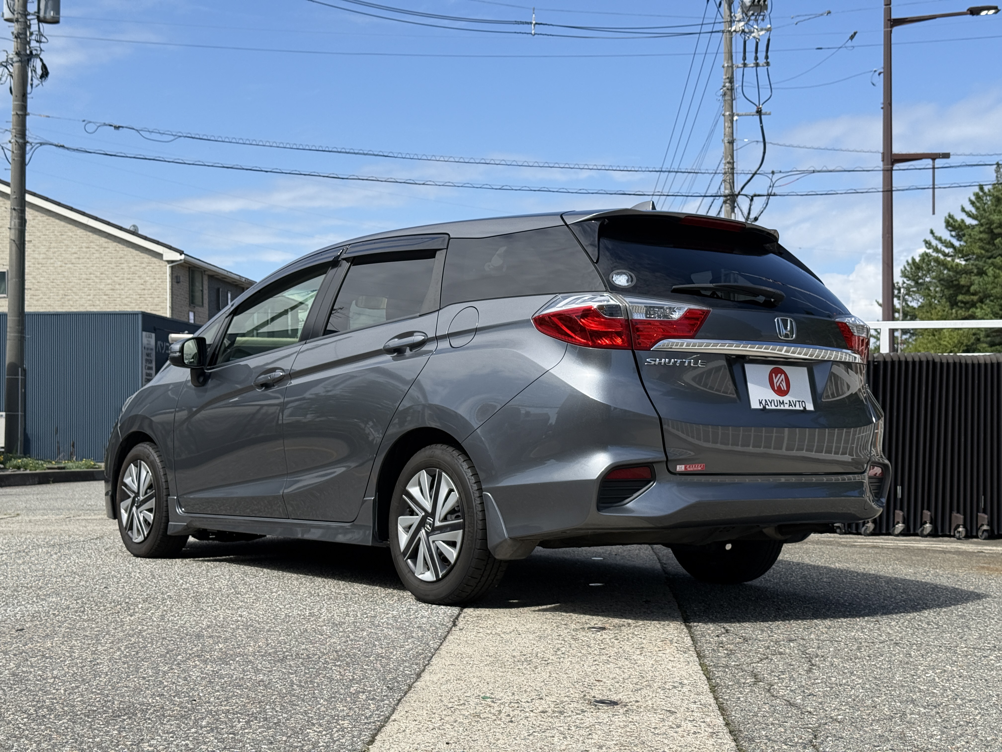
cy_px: 376
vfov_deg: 30.3
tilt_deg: +1.7
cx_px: 501
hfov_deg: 39.7
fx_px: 1389
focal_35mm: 48
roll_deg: +0.0
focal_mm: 6.76
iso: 64
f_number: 1.78
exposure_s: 1/4098
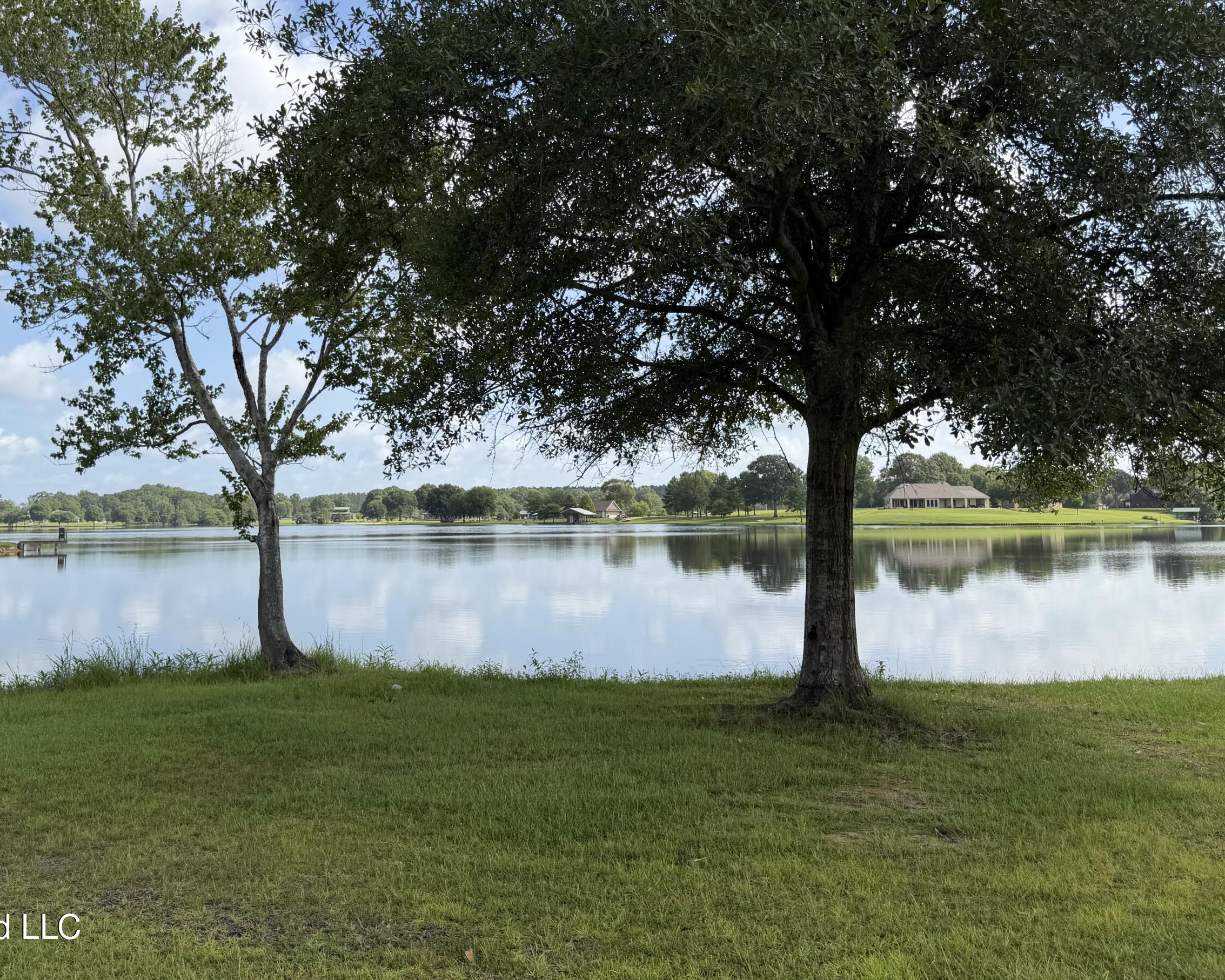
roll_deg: +1.3
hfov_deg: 57.0
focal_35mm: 31
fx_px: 1124
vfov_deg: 46.8
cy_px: 375
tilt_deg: +6.7
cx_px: 532
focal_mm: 6.76
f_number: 1.78
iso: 80
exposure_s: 1/3279
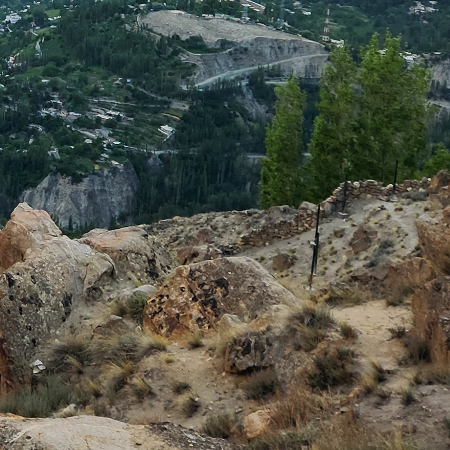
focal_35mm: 82
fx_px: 1206
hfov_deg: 18.6
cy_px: -85
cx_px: -230
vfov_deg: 19.9
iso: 80
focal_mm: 5.4
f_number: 1.8
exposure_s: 1/180
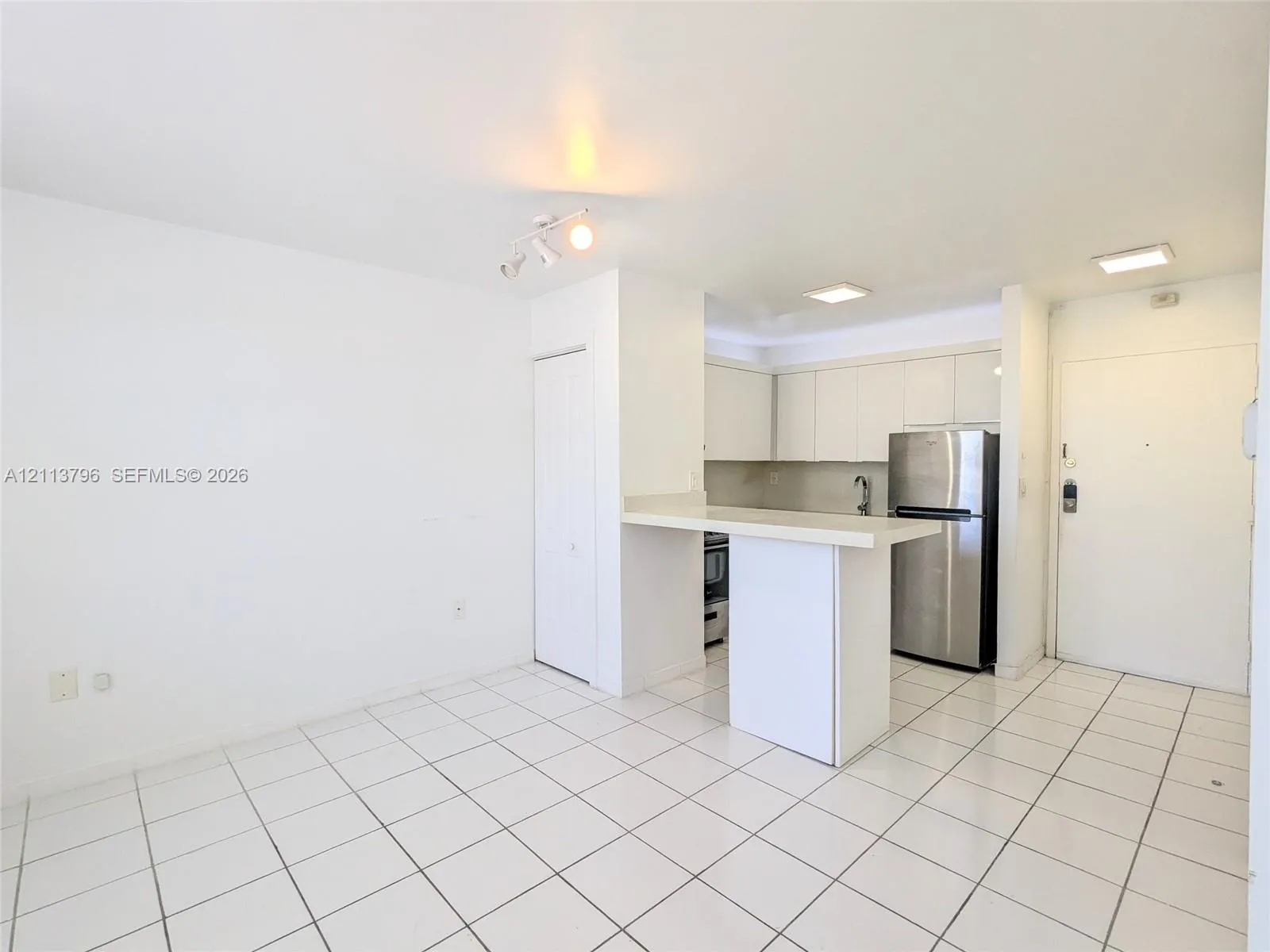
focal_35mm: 16
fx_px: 587
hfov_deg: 94.5
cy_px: 476
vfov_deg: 78.1
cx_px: 635
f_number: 2.2
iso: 53
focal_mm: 2.35
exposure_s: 1/120
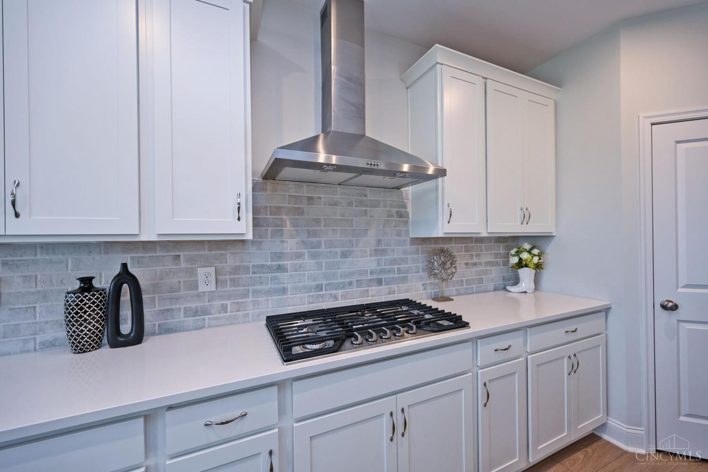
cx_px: 354
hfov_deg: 104.3
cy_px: 236
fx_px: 275
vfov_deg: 81.2
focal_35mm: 14
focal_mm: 14
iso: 280
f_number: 4
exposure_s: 1/60
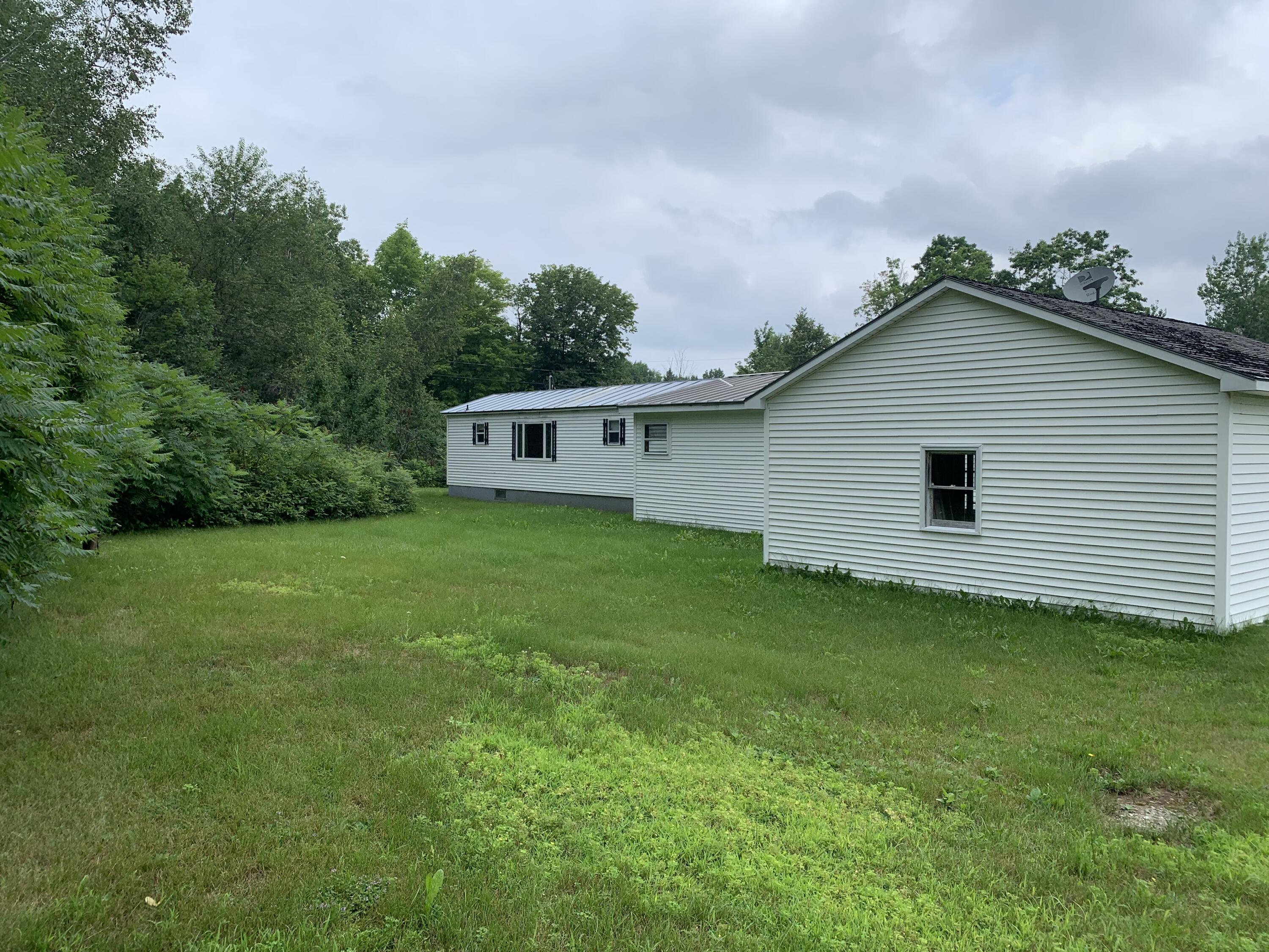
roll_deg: -2.2
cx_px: 634
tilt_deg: -2.3
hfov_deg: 67.3
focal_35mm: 26
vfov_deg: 53.1
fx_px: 953
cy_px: 476
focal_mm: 4.25
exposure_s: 1/1610
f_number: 1.8
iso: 25
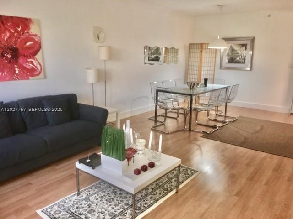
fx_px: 245
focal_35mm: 29
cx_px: 146
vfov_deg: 48.2
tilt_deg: -11.7
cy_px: 110
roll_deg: -1.1
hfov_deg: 61.7
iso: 64
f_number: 2.2
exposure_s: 1/17
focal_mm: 4.15
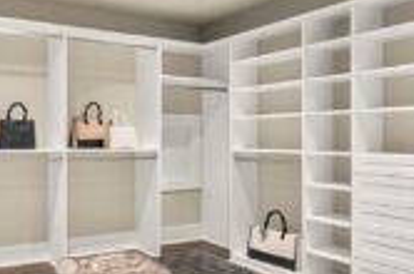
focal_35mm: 29
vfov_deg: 44.8
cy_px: 136
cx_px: 35
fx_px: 333
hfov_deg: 54.7
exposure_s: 1/25
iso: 1000
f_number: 6.3
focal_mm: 12
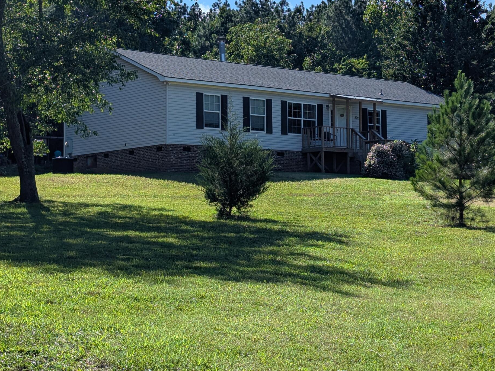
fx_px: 1130
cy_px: 122
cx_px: 253
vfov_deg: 18.6
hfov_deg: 24.7
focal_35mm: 79
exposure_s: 1/3448
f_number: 1.85
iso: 46
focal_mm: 6.81
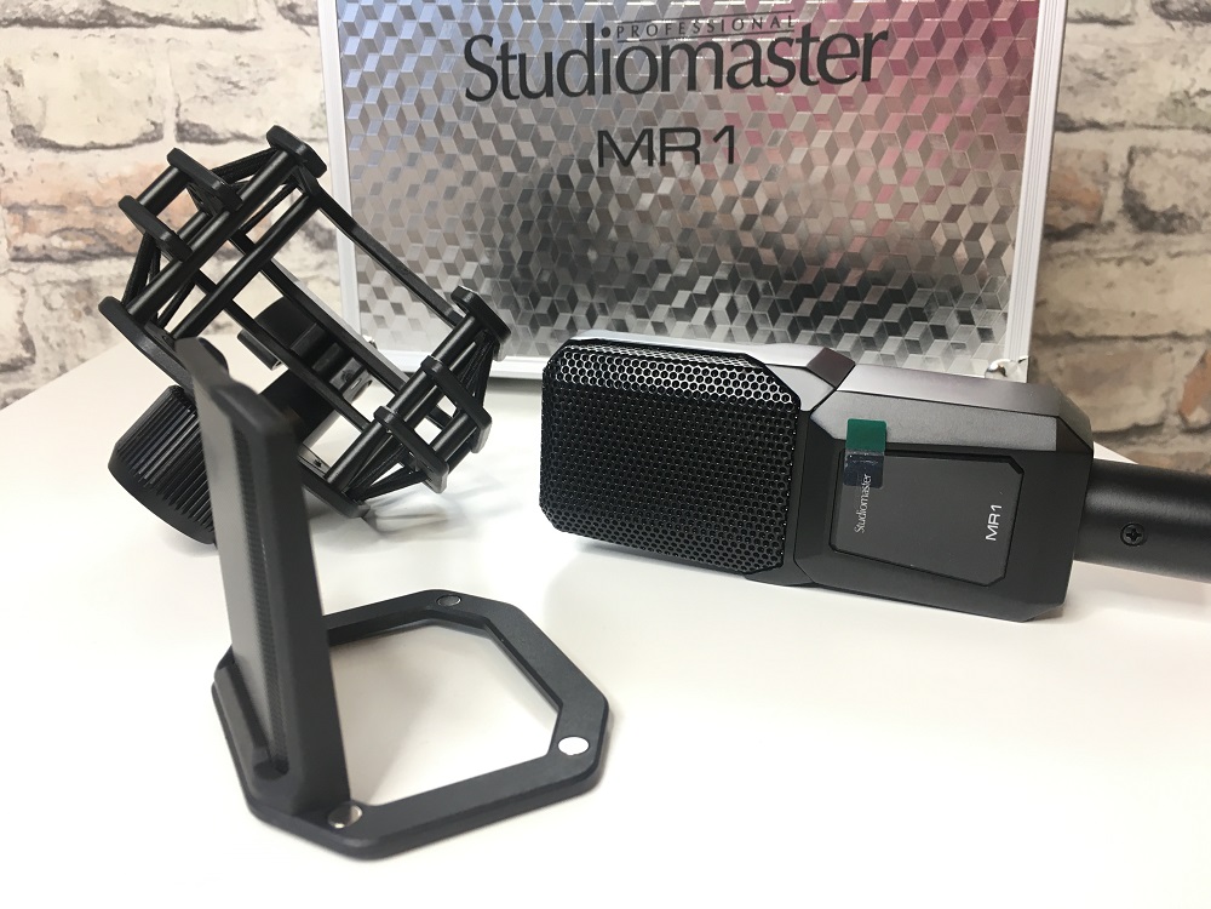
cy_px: 454
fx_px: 1015
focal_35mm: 29
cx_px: 606
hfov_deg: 61.7
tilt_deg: -16.0
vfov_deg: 48.2
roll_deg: +0.8
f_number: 2.2
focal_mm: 4.15
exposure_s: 1/33
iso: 80
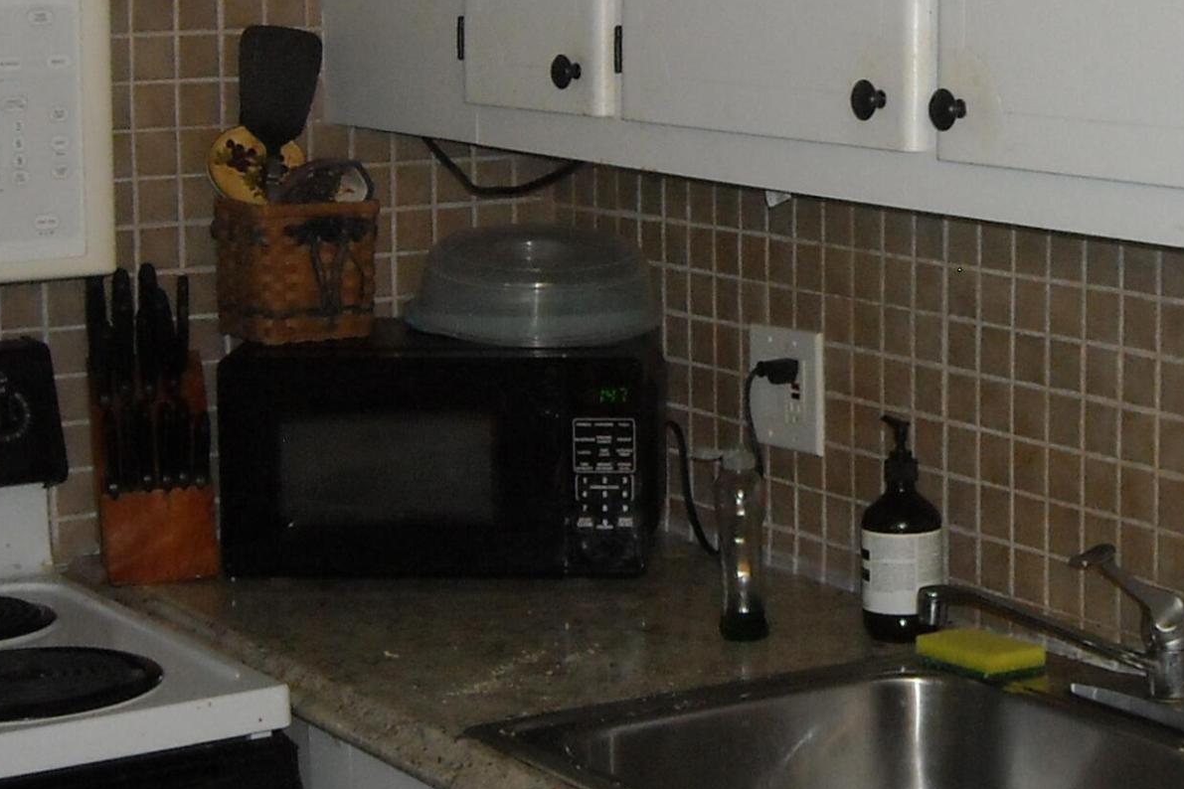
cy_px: 197
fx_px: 2894
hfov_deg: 22.8
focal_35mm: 88
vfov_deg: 15.5
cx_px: 958
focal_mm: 5.7
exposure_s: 1/60
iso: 200
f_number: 2.8
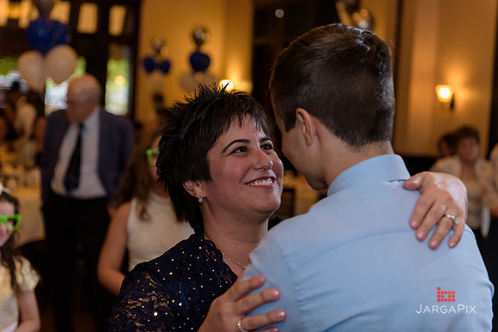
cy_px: 166
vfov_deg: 19.5
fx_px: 969
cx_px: 249
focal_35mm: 70
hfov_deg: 28.8
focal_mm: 70
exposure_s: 1/125
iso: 1250
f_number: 3.2
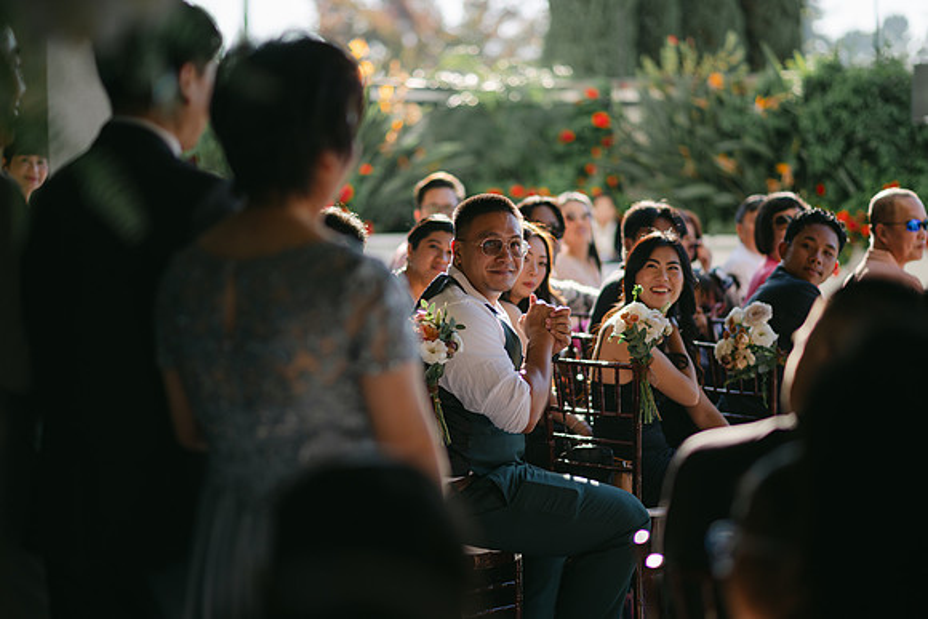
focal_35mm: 87
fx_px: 2246
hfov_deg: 23.3
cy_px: 310
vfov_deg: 15.7
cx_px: 464
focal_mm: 85
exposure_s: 1/1000
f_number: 1.8
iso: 64
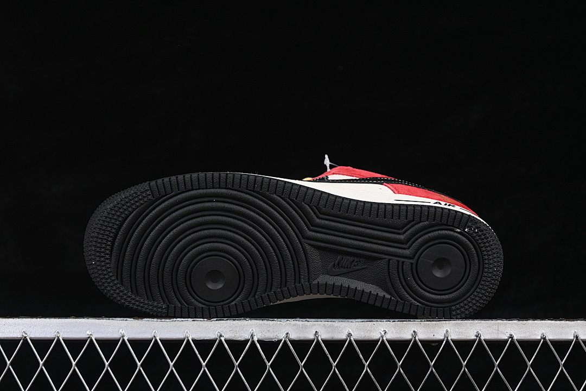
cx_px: 293
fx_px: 1221
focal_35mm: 75
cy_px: 196
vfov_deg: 18.2
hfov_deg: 27.0
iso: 160
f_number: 6.3
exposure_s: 1/60
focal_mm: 50
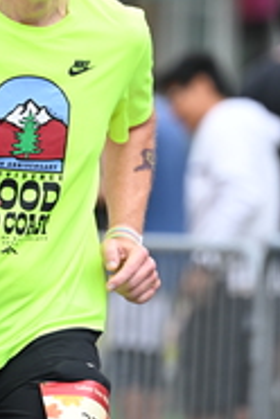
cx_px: 37
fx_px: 5705
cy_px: 47
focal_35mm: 489
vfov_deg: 4.2
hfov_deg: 2.8
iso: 640
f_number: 2.8
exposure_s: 1/1600
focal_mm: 165
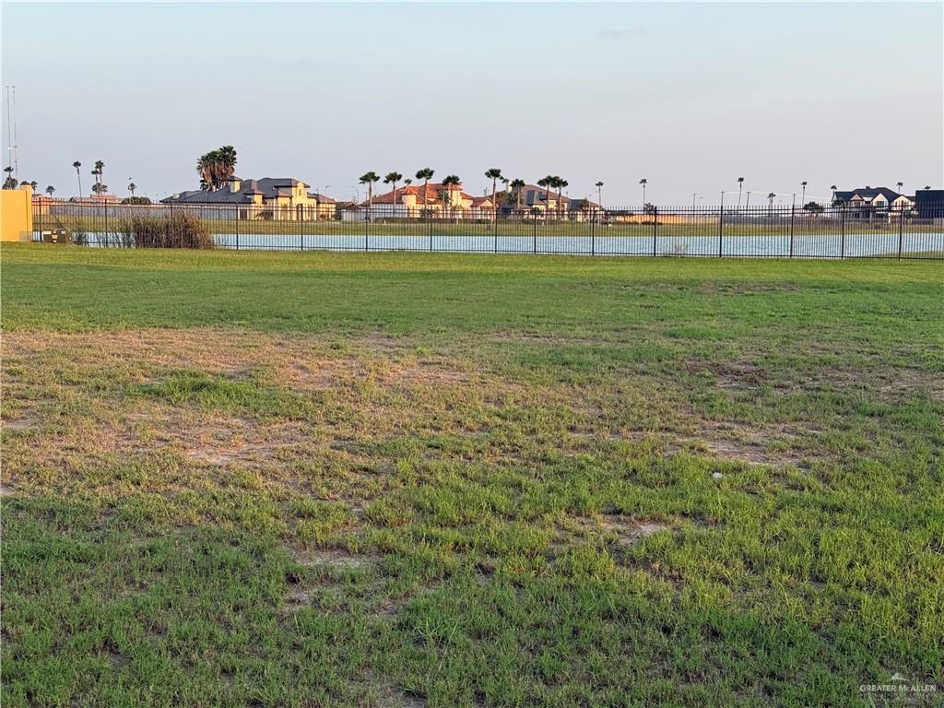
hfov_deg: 39.7
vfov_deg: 30.3
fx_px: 1309
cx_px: 472
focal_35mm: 48
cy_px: 354
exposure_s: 1/747
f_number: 1.78
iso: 64
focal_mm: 6.76
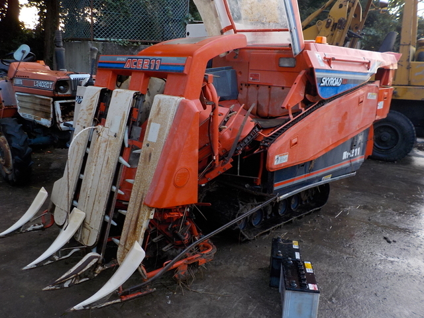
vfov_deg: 46.8
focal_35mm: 30
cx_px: 212
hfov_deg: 60.0
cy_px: 159
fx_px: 367
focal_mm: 4.1
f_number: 3.3
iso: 125
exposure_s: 1/60
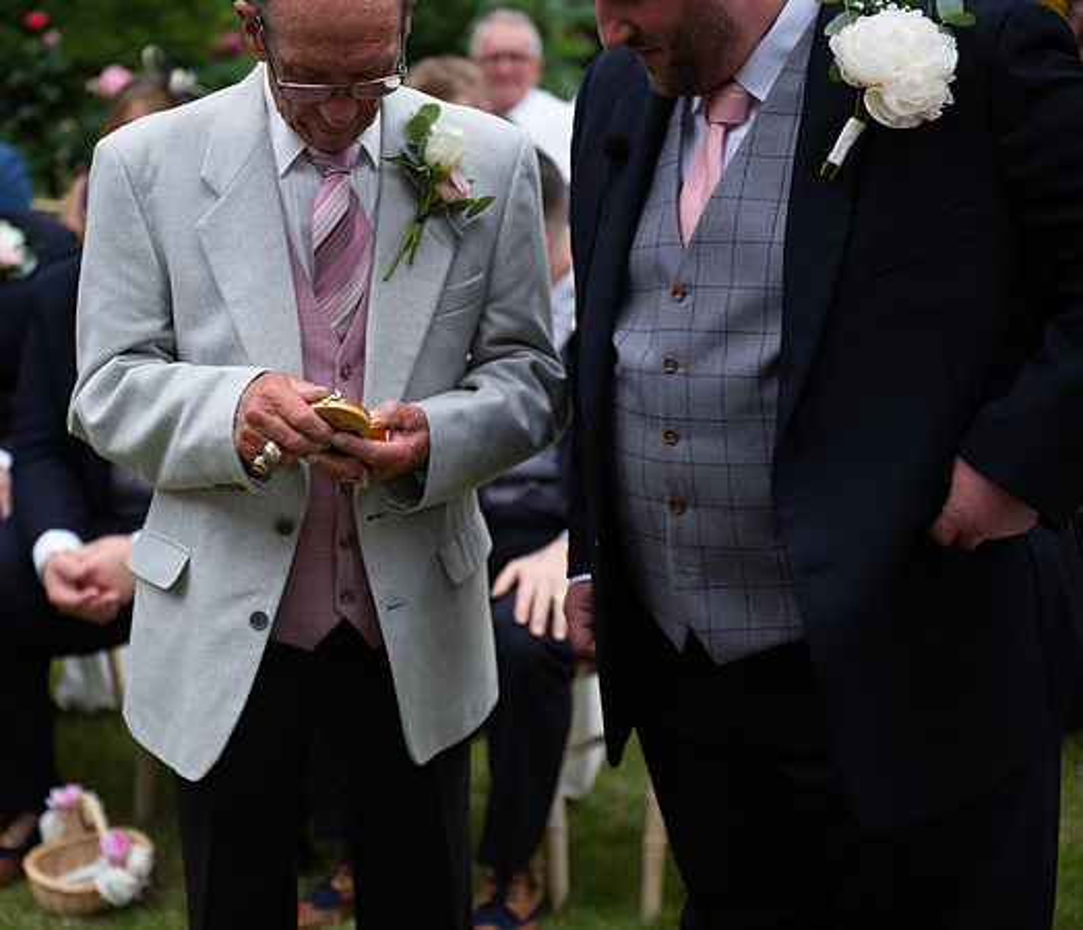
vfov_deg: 19.4
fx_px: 2715
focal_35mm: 82
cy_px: 465
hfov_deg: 22.5
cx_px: 384
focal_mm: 70
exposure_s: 1/640
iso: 100
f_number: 2.8
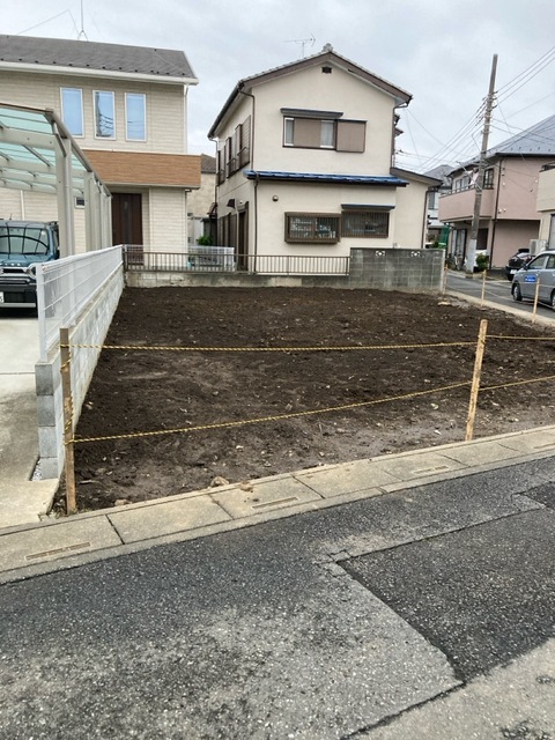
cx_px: 278
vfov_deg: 63.4
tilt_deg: -10.0
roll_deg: -2.7
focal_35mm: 28
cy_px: 370
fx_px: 599
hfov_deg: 49.7
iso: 250
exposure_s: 1/60
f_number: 1.8
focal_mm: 3.99
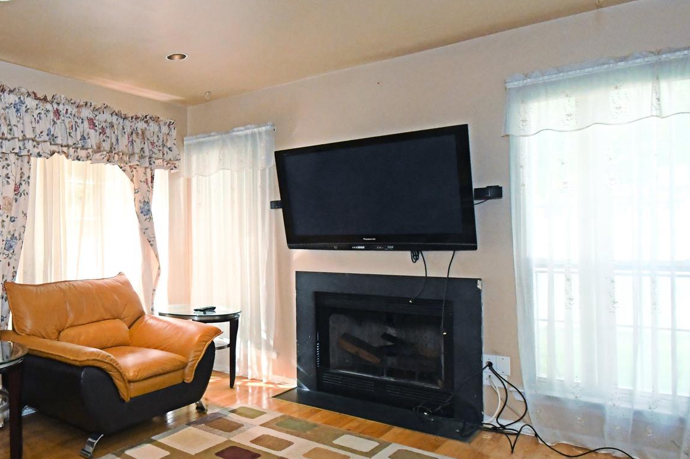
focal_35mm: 27
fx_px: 517
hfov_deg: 60.5
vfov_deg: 47.9
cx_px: 113
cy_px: 234
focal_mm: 10
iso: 3200
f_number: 10
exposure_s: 1/125
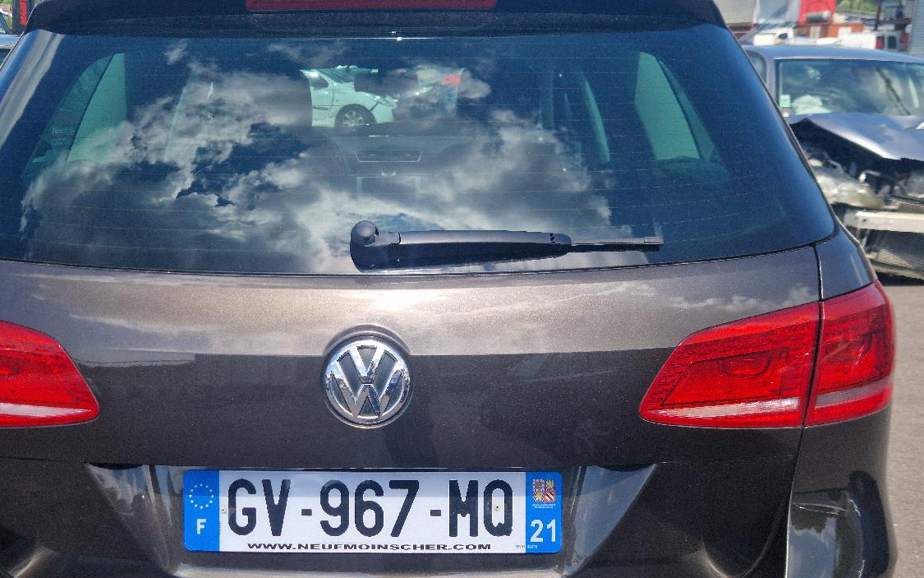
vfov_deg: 32.4
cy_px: 394
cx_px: 373
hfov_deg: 50.1
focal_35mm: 39
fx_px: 982
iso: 50
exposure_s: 1/909
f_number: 1.8
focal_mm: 5.4
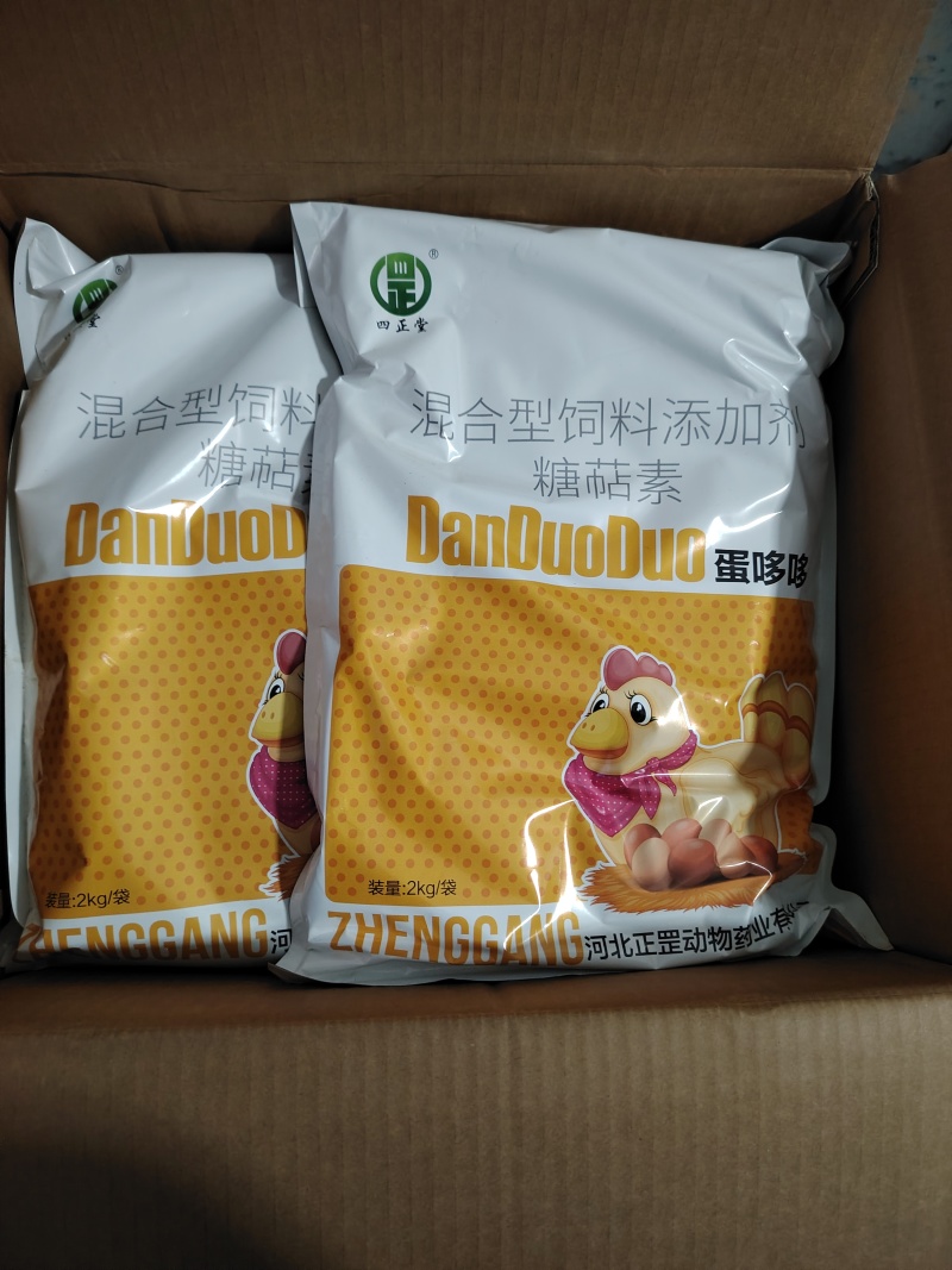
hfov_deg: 56.8
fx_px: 880
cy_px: 635
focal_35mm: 24
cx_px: 476
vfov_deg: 71.6
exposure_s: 1/33.3
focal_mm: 5.25
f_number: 1.75
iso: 1634
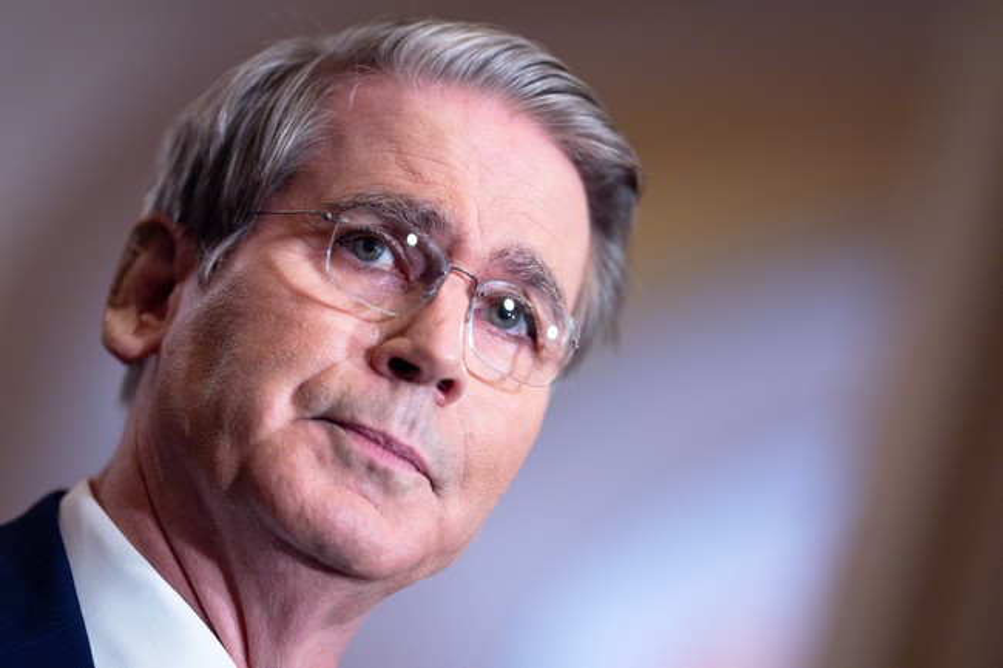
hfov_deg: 15.2
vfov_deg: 10.2
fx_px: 3760
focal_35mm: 135
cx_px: 502
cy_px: 334
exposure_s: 1/400
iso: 2000
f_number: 2
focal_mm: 135
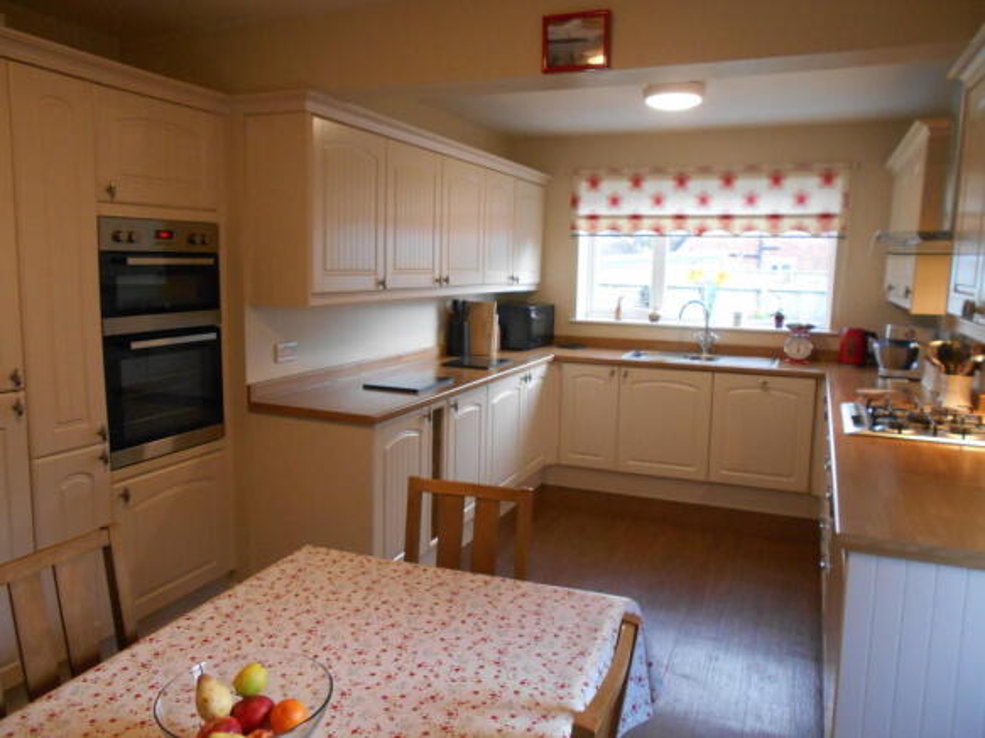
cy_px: 369
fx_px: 740
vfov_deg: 53.0
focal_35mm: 26
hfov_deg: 67.3
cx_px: 492
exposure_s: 1/30
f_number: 3.2
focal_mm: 4.6
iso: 400
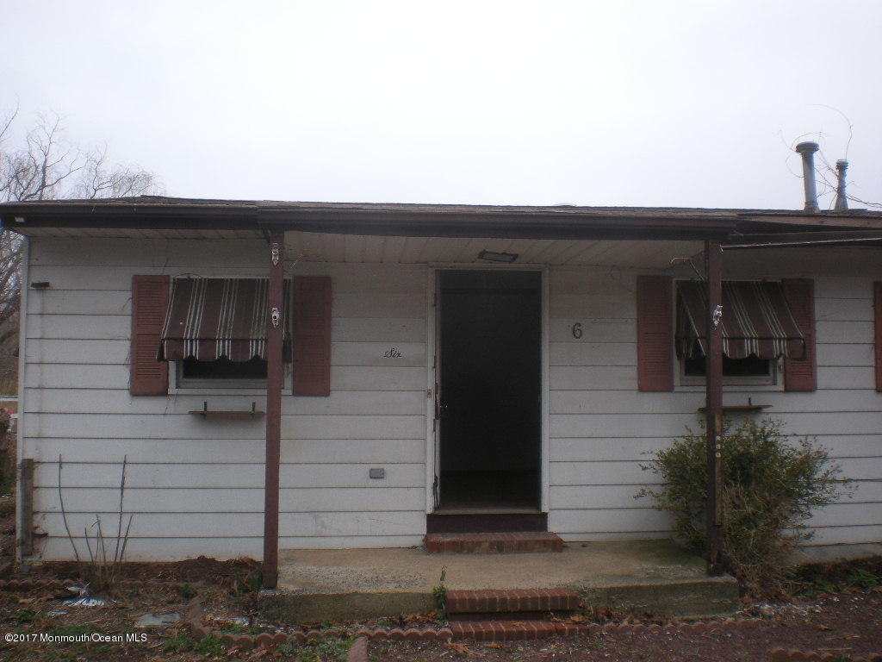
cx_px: 441
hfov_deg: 49.0
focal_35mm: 38
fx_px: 968
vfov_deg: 37.7
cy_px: 331
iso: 64
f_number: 4.6
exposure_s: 1/217
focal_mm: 6.3
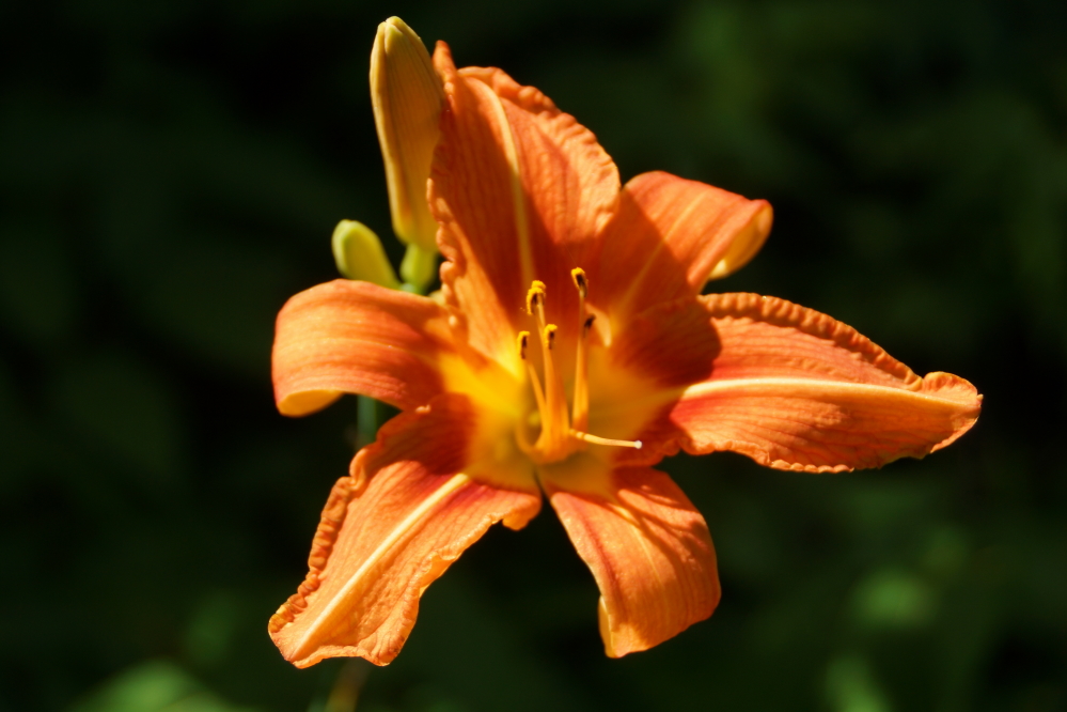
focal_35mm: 90
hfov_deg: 22.6
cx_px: 534
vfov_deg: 15.2
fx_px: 2667
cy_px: 356
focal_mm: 60
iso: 100
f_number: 5.6
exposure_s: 1/100
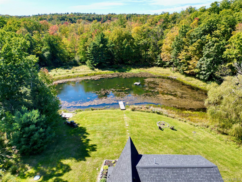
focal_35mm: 24
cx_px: 121
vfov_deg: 56.8
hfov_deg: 71.6
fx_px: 168
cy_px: 91
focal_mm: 6.72
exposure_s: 1/1250
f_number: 1.7
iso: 100
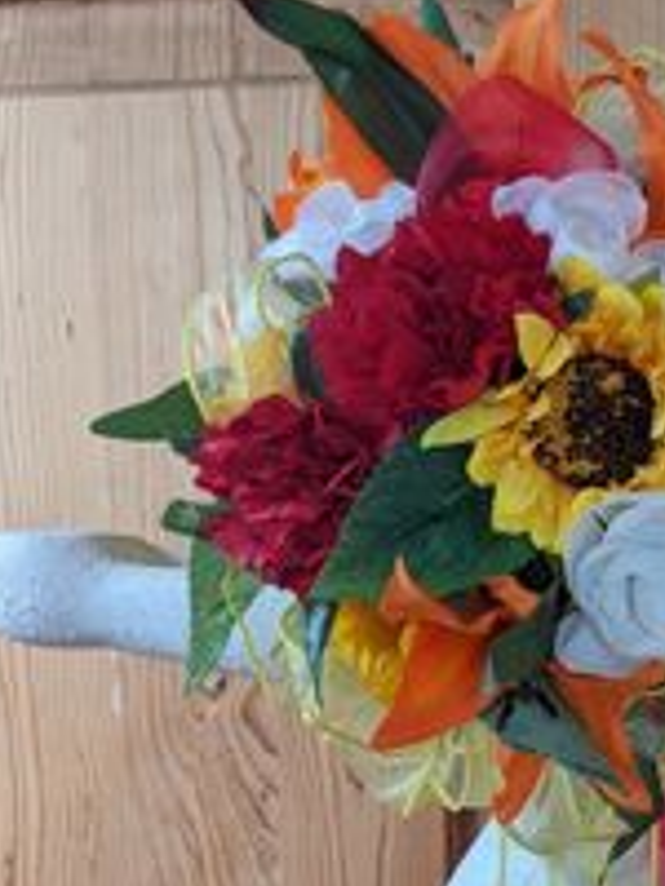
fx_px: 1383
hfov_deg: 26.4
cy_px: 718
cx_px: 563
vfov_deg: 34.4
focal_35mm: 54
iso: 76
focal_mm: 4.44
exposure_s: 1/40
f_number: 1.8
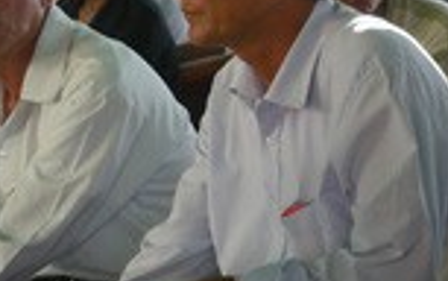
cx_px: 589
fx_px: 2286
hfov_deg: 10.9
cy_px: -121
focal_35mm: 187
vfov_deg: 6.9
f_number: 5
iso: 160
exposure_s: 1/125
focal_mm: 25
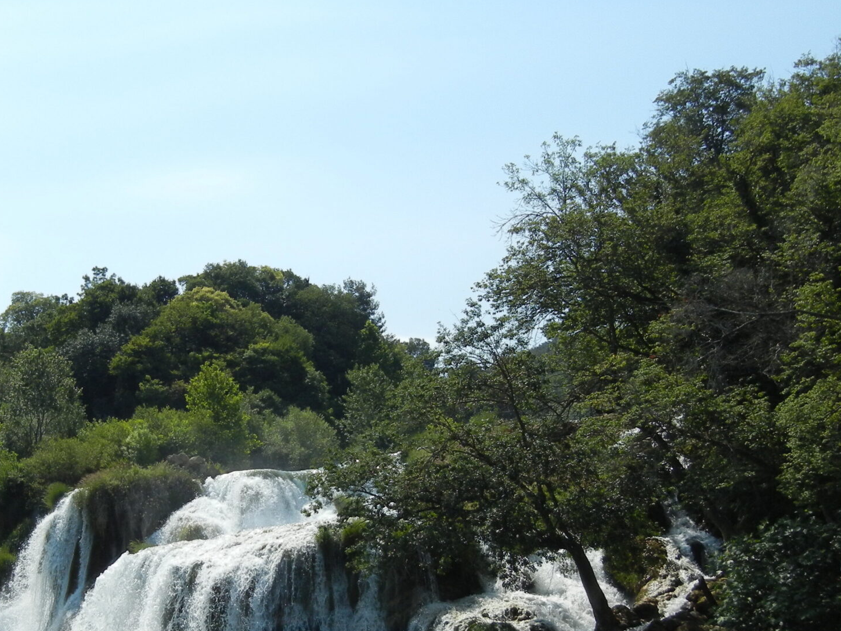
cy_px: 434
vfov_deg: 27.3
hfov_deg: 35.6
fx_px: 1288
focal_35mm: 53
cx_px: 244
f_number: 7
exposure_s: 1/595
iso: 160
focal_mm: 5.4
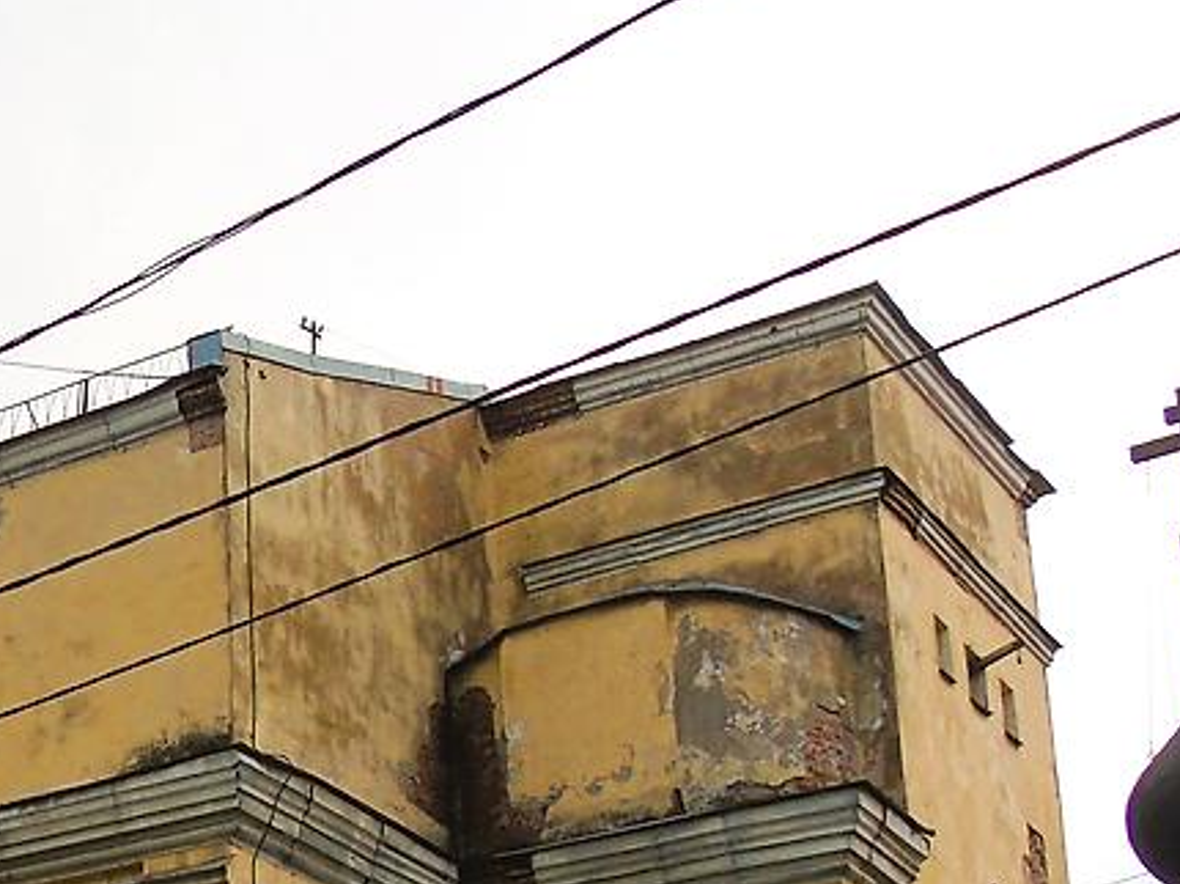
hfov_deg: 22.7
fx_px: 2760
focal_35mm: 81
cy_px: 942
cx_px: -132
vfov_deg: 17.6
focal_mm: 5.2
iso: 80
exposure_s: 1/640
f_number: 3.6
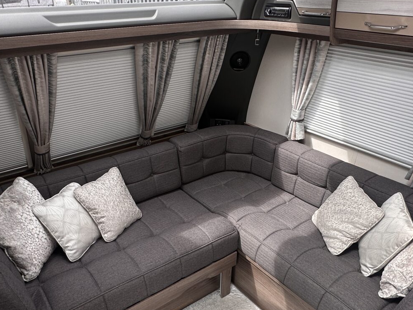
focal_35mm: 29
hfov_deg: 61.6
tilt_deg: -32.4
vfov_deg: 47.6
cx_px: 190
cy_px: 202
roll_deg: +0.1
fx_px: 346
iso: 50
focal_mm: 2.22
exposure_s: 1/99
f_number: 2.2
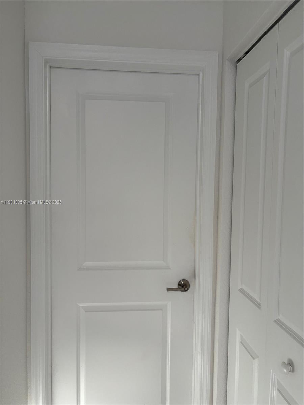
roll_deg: -0.3
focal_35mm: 26
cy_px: 202
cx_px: 152
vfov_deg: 67.3
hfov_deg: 53.1
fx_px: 304
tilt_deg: -3.3
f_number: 1.6
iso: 80
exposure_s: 1/60
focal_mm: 5.96
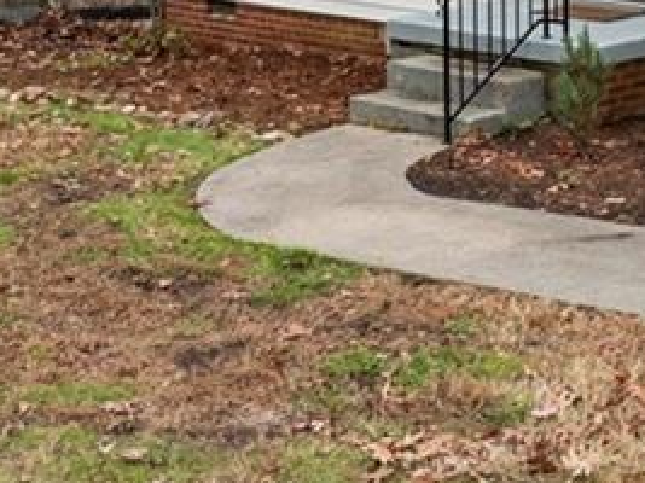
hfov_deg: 19.7
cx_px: 831
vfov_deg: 15.1
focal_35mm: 92
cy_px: -198
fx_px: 1713
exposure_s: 1/640
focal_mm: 12.29
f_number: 2.8
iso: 140
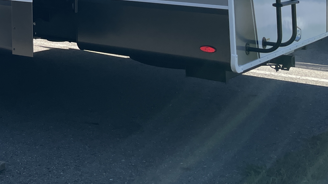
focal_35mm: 72
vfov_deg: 15.1
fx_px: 626
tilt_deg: +7.0
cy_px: -119
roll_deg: -0.5
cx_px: -59
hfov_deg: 26.3
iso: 32
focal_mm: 4.2
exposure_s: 1/2817
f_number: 1.6
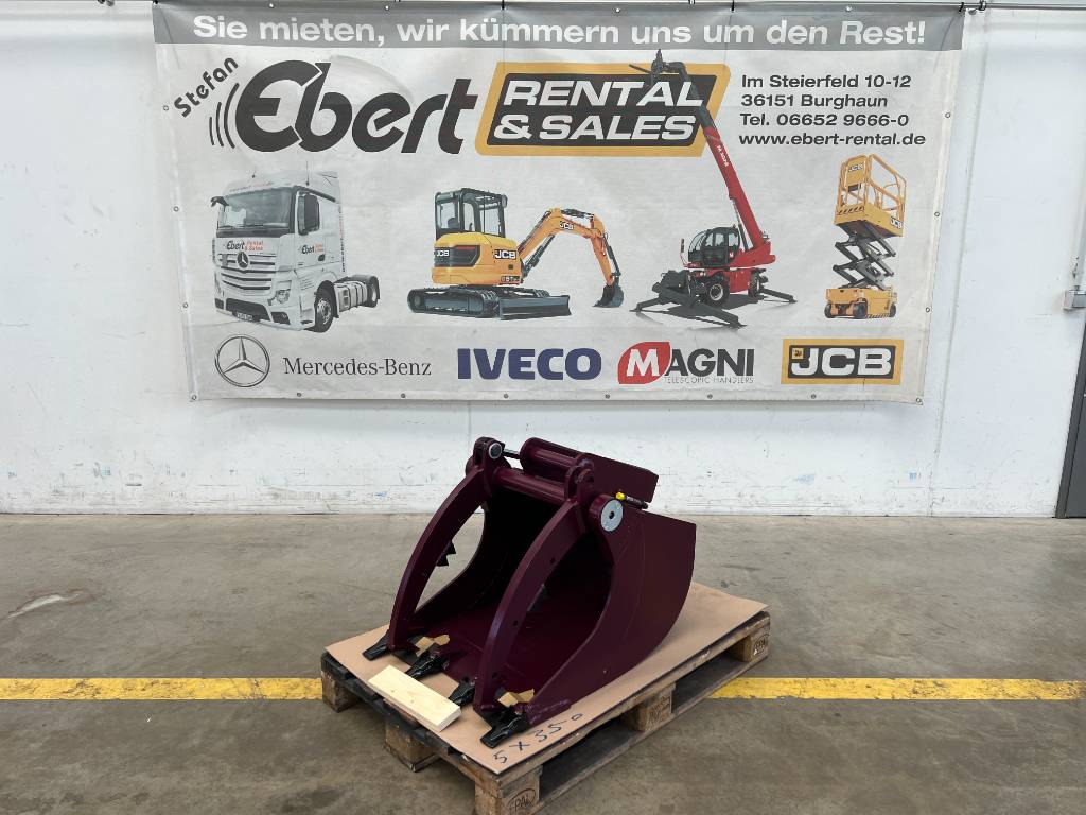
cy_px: 408
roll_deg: +0.2
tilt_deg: -12.4
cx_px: 543
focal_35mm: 26
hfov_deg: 67.3
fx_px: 816
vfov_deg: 53.1
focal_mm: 5.7
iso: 50
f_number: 1.5
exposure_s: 1/547
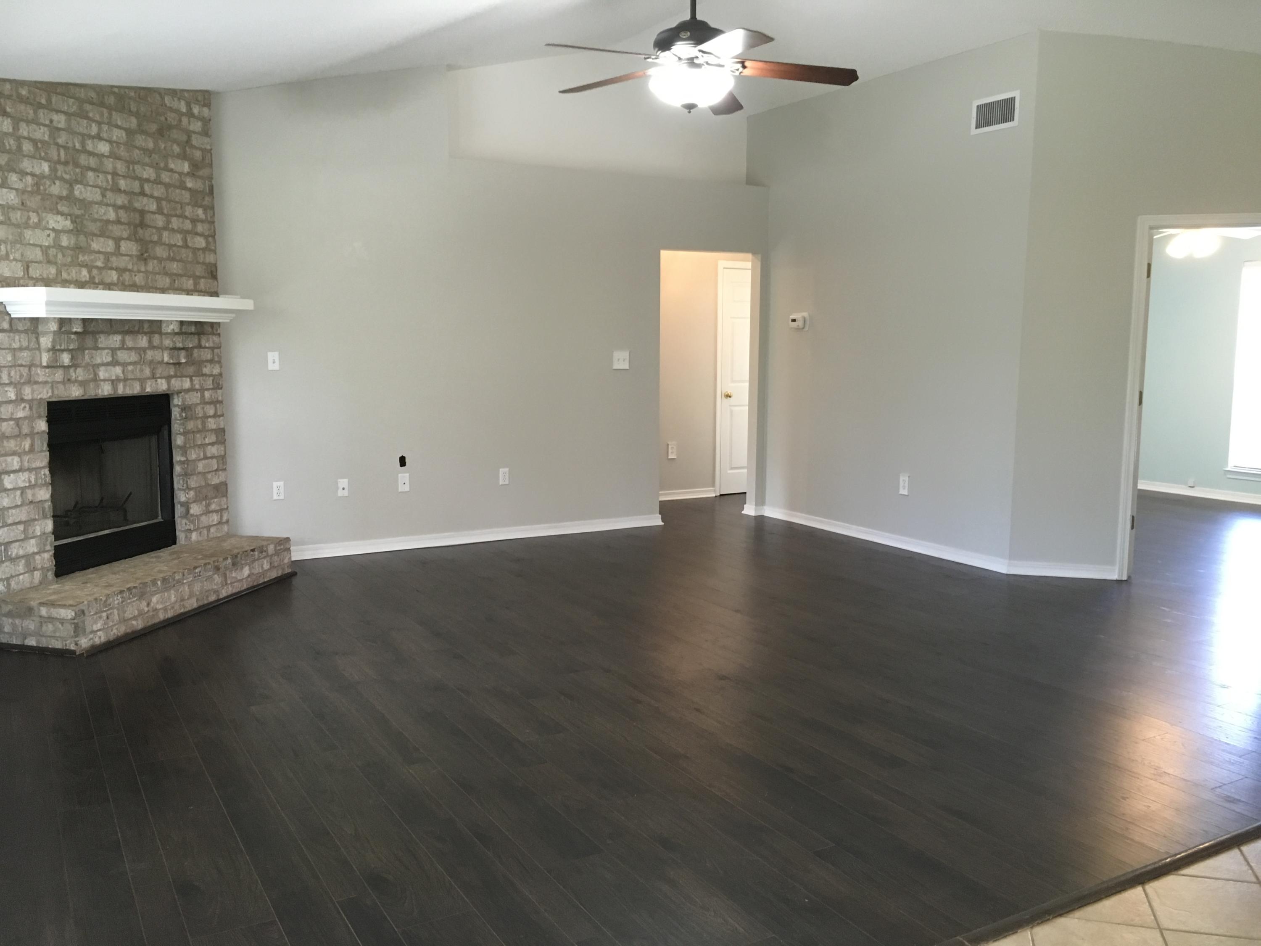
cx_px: 630
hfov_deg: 61.7
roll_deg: -0.4
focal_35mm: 29
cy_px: 473
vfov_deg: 48.2
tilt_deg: -5.7
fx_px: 1056
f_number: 2.2
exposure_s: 1/30
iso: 125
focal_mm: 4.15
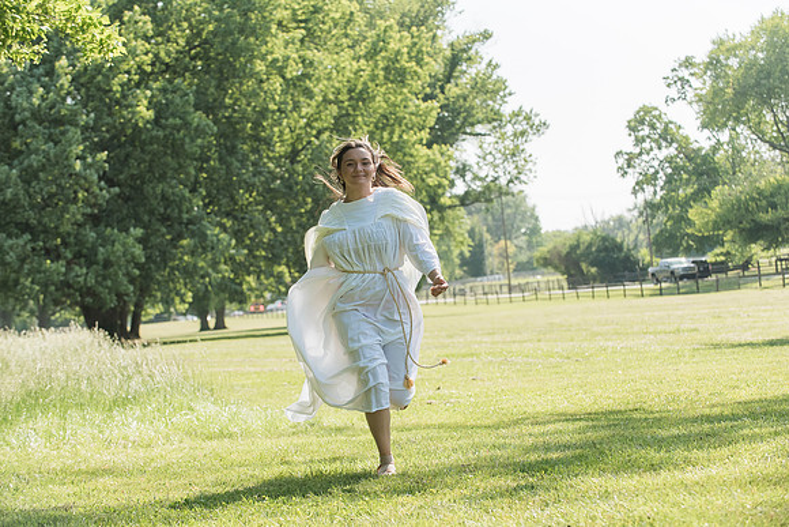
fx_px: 1885
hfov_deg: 23.6
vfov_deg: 15.9
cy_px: 264
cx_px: 394
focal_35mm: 86
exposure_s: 1/4000
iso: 1000
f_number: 5.6
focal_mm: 86
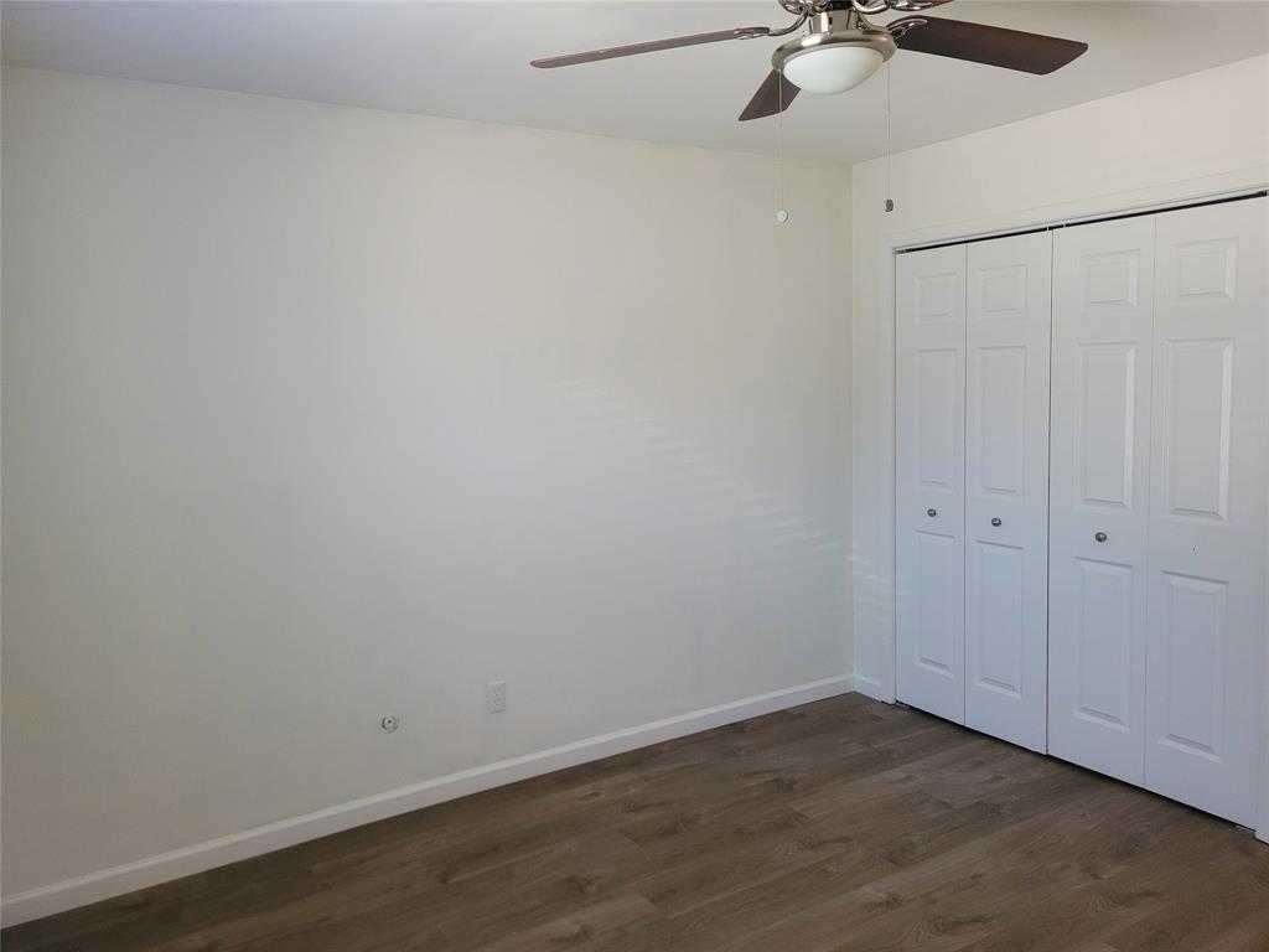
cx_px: 634
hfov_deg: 67.3
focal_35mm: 26
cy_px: 476
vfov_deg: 53.1
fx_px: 953
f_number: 1.8
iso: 500
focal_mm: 5.4
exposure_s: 1/40
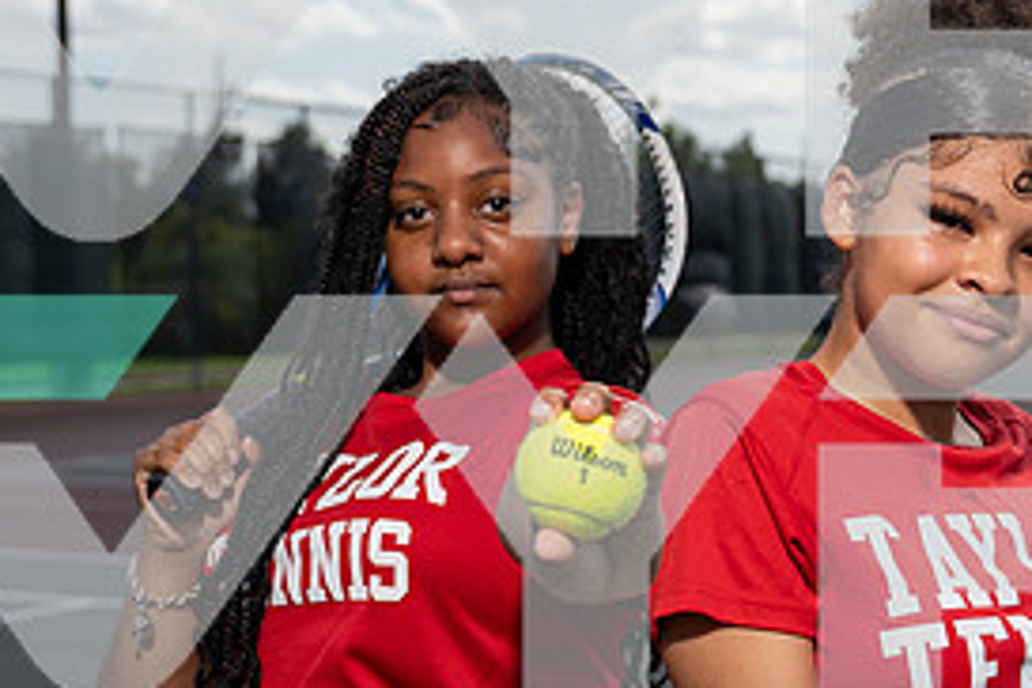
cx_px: 745
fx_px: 2436
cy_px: 497
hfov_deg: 23.7
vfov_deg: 16.0
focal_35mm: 85
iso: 100
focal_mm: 40
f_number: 4
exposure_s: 1/1250
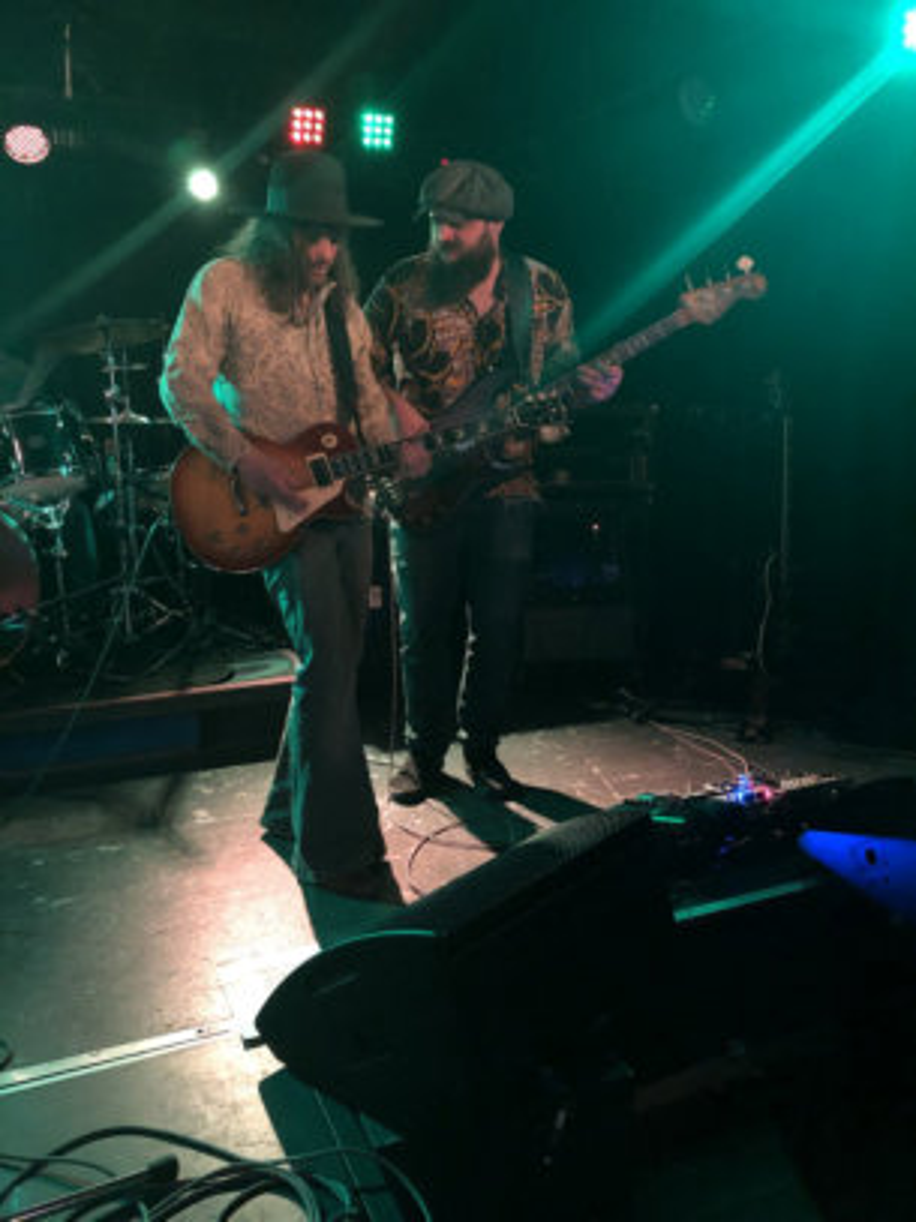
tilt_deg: -10.6
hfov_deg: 49.7
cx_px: 458
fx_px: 988
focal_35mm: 28
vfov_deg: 63.5
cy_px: 611
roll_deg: +1.4
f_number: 1.8
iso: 100
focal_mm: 4
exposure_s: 1/5
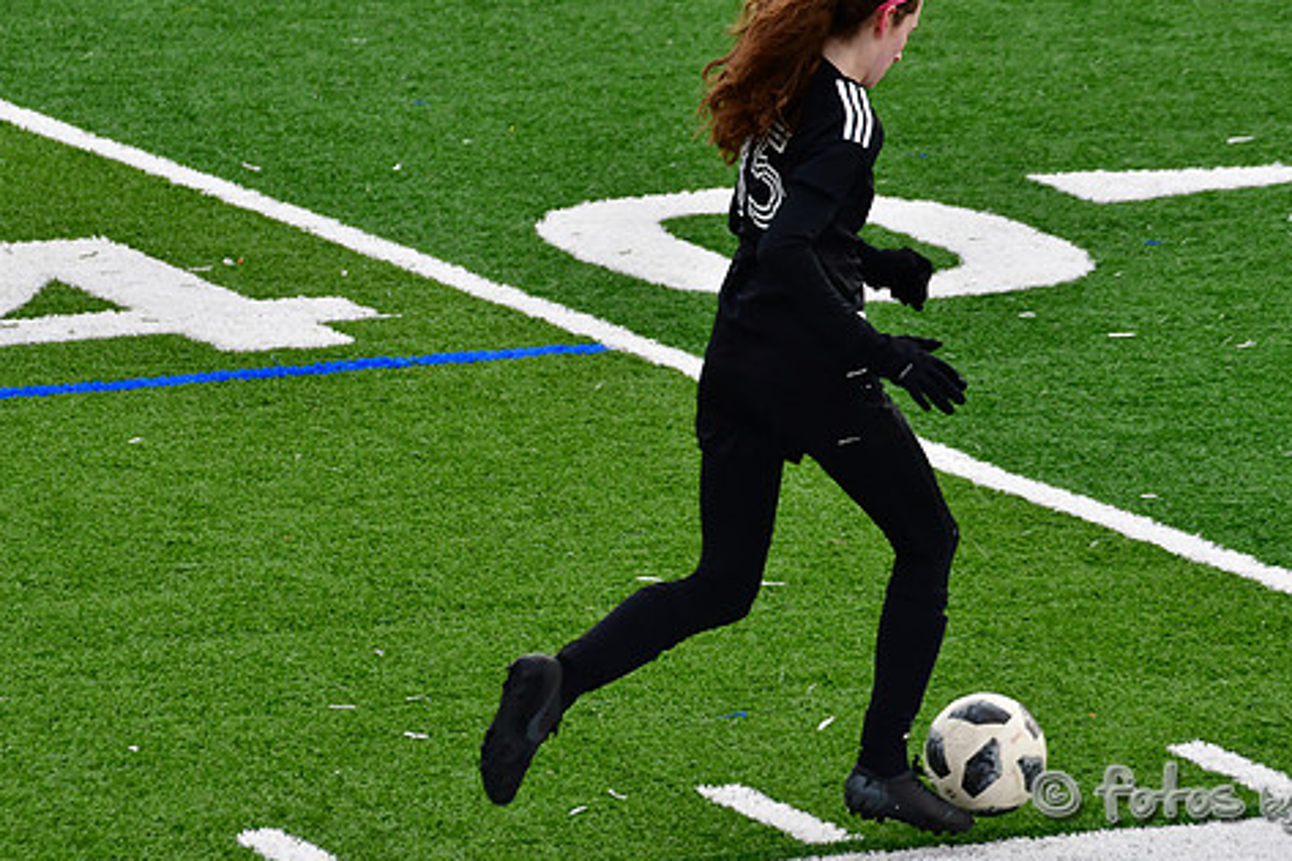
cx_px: 677
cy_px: 365
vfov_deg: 3.0
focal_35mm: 454
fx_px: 16287
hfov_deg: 4.5
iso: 400
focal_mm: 185
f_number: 6.3
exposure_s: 1/800
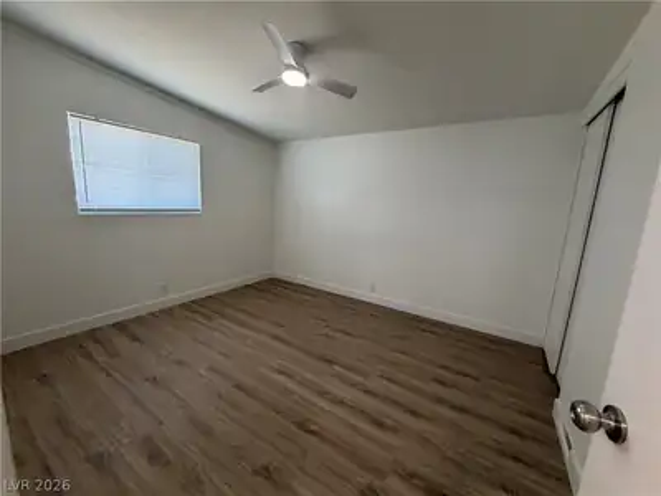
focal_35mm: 14
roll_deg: -3.0
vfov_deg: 85.7
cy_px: 248
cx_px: 330
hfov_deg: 102.1
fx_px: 267
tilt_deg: -10.2
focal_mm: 2.22
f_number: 2.2
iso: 200
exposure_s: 1/60
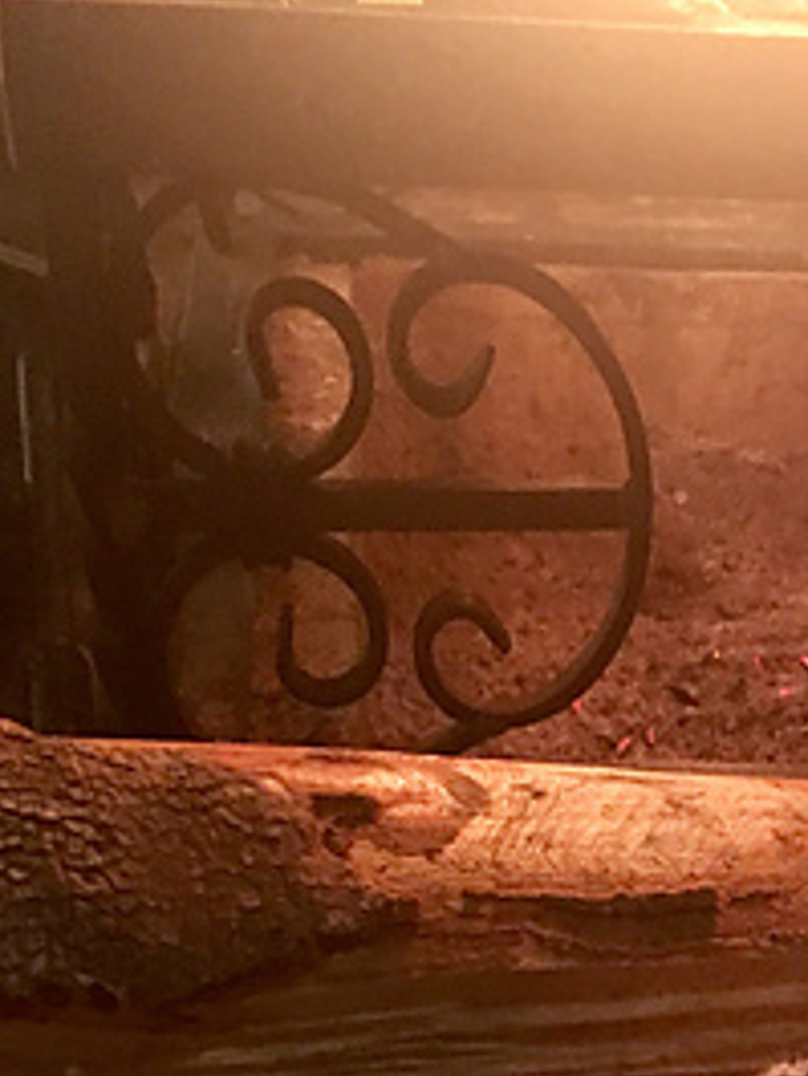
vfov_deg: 25.6
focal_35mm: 70
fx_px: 2177
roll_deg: -4.6
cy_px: 1198
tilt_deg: -38.5
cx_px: 780
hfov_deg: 20.5
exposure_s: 1/17
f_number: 2.2
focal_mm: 4.15
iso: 400
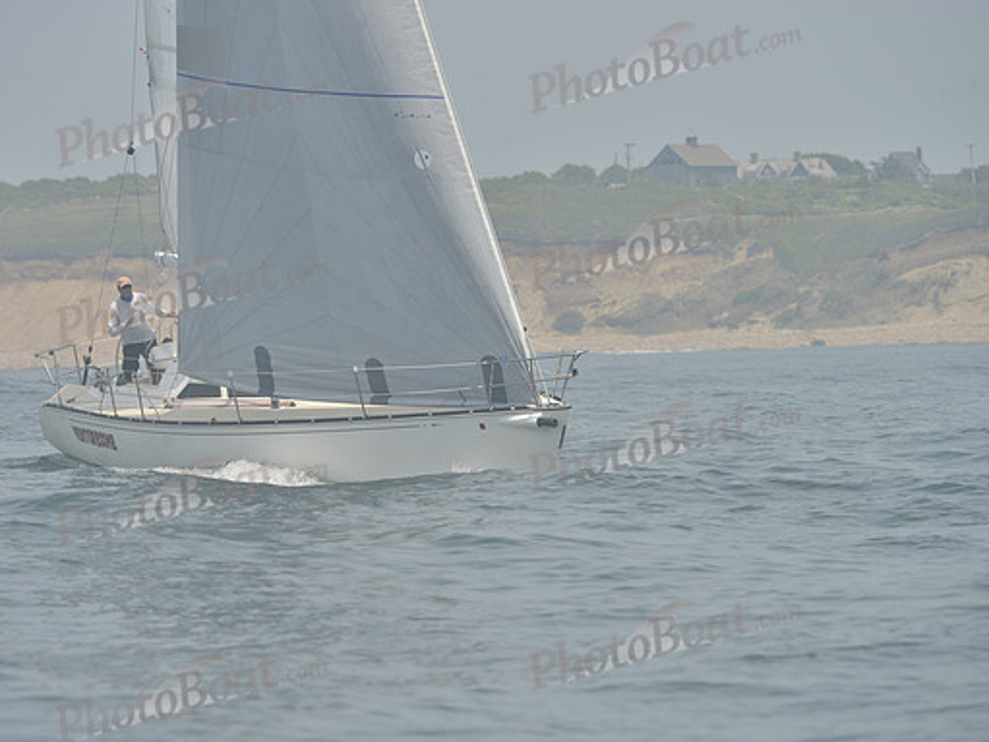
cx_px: 430
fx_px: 6855
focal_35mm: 240
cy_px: 369
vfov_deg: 6.2
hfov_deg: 8.3
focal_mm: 220
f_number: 8
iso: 280
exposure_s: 1/1000
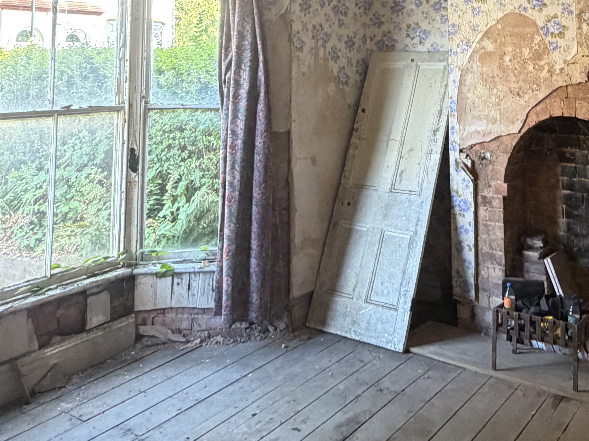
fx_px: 647
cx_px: 418
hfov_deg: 47.7
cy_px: 12
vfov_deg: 34.7
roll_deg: +0.9
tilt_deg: +4.6
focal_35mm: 38
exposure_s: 1/67
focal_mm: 2.22
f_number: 2.2
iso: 320
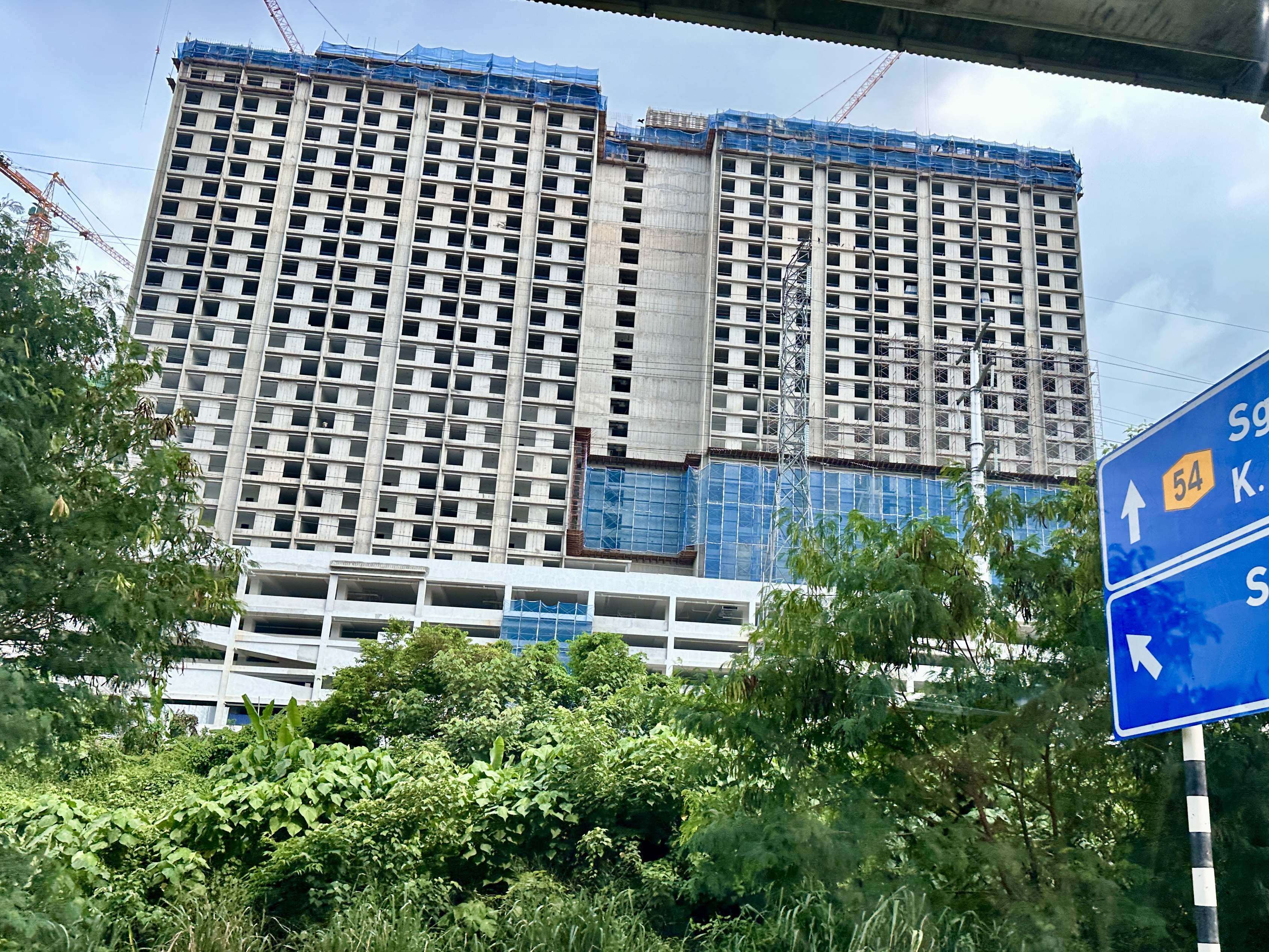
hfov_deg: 71.6
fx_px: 880
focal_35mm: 24
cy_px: 476
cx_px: 634
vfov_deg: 56.8
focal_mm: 6.86
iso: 80
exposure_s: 1/347
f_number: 1.78
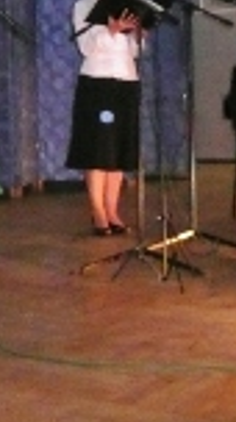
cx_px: 6
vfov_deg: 22.5
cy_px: -28
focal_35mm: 90
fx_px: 1006
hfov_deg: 13.2
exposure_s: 1/30
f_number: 2.8
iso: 400
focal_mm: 4.6
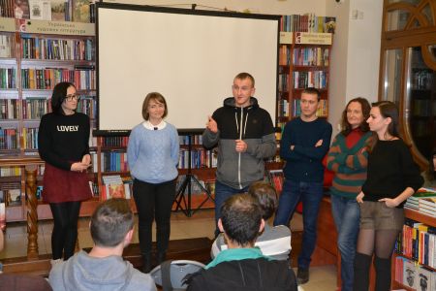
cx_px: 218
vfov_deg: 29.9
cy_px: 146
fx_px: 545
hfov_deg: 43.6
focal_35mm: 45
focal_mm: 30
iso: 3200
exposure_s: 1/60
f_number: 4.2
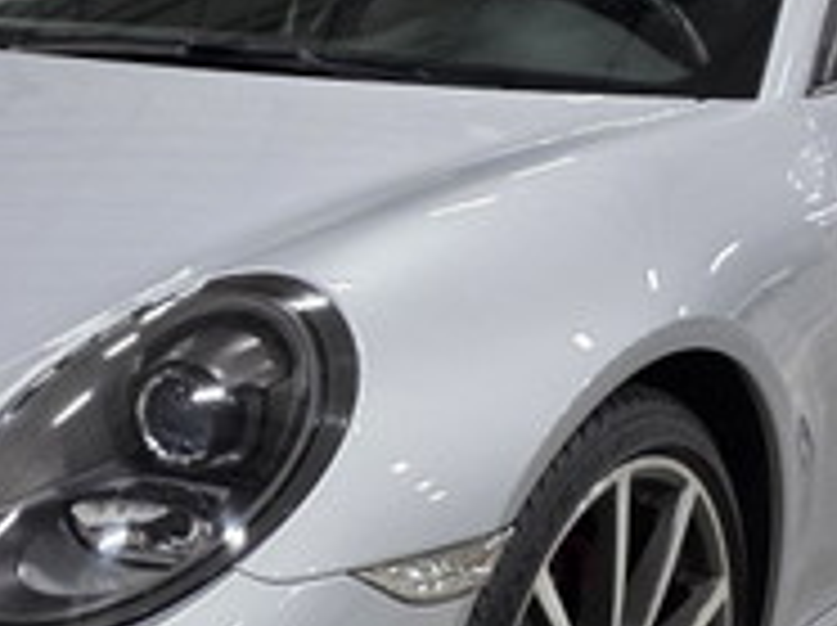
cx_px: -9
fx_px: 2294
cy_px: 518
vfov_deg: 15.4
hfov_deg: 20.0
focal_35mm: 95
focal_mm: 6.3
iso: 250
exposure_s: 1/120
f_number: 1.7
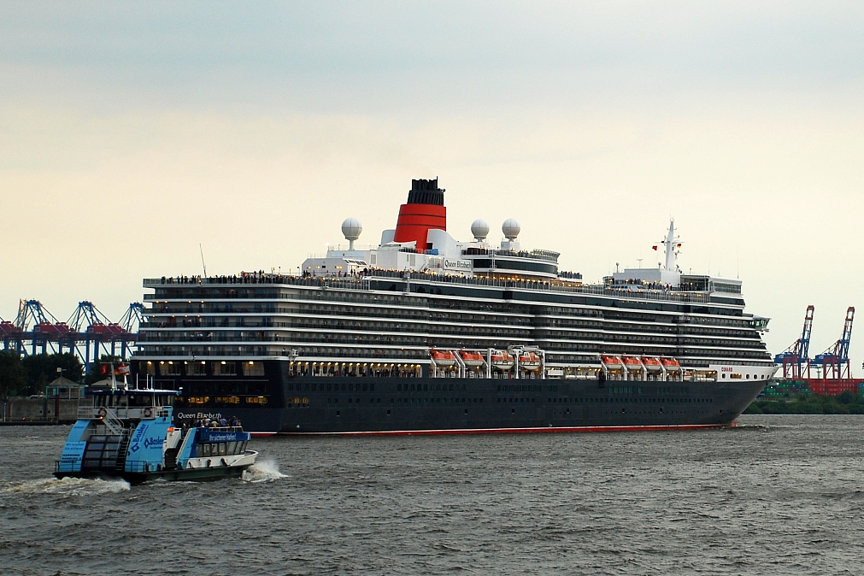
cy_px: 288
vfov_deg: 18.7
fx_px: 1752
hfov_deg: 27.7
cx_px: 436
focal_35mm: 73
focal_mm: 48
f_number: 4.8
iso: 200
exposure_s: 1/60
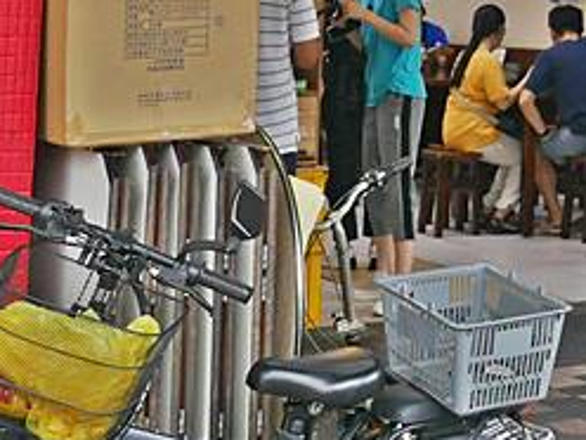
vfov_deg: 12.2
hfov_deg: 16.0
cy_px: -292
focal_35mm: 113
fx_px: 1913
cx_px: 874
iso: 200
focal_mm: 14
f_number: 2.5
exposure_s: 1/200
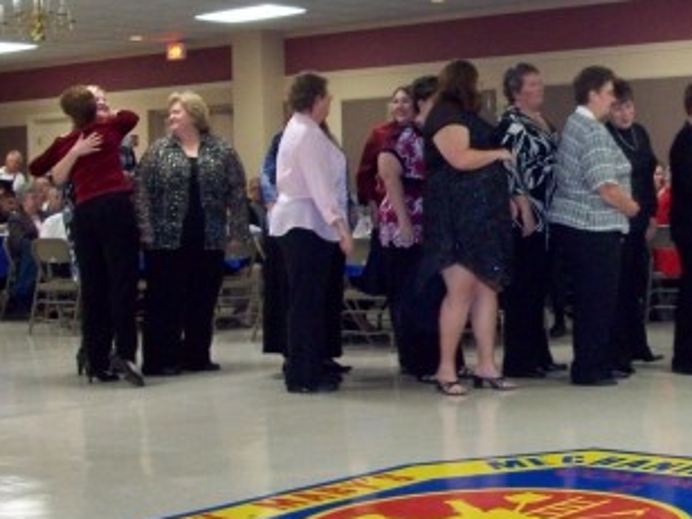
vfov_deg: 19.1
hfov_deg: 24.5
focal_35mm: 77
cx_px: 636
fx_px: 1539
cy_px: 238
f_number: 2.8
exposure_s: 1/45
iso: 200
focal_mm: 6.2
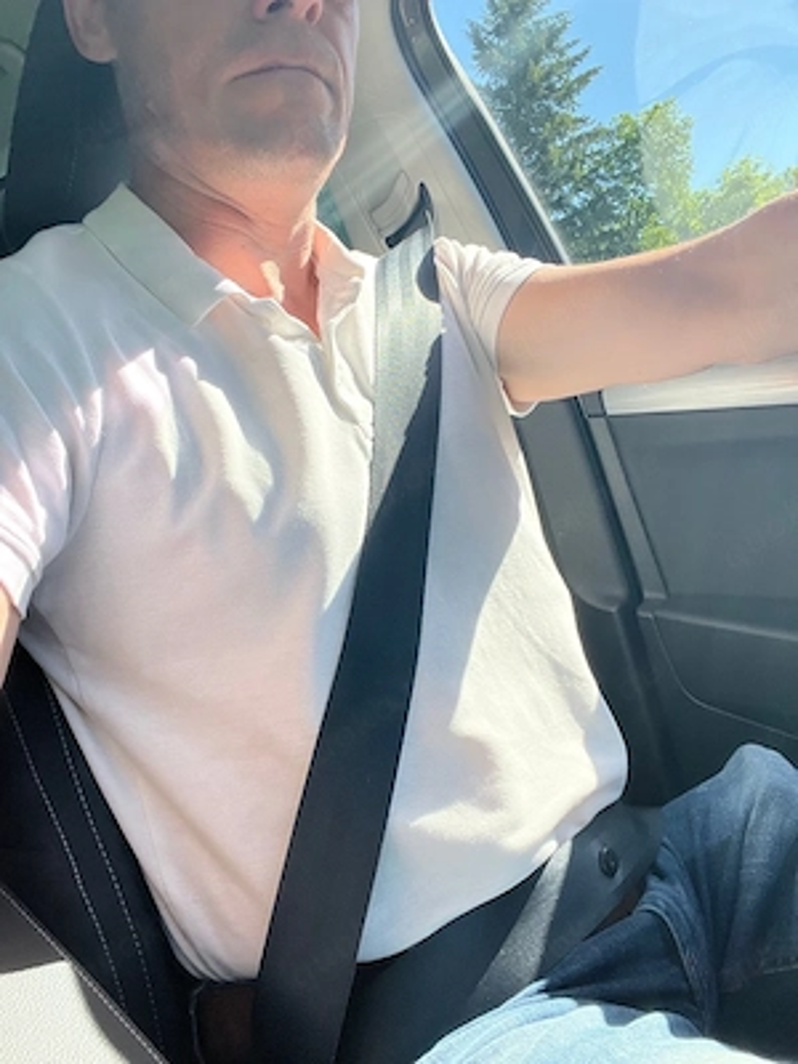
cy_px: 532
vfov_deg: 60.0
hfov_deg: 46.8
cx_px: 399
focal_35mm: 30
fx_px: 922
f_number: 2.2
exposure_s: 1/253
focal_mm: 2.71
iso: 32
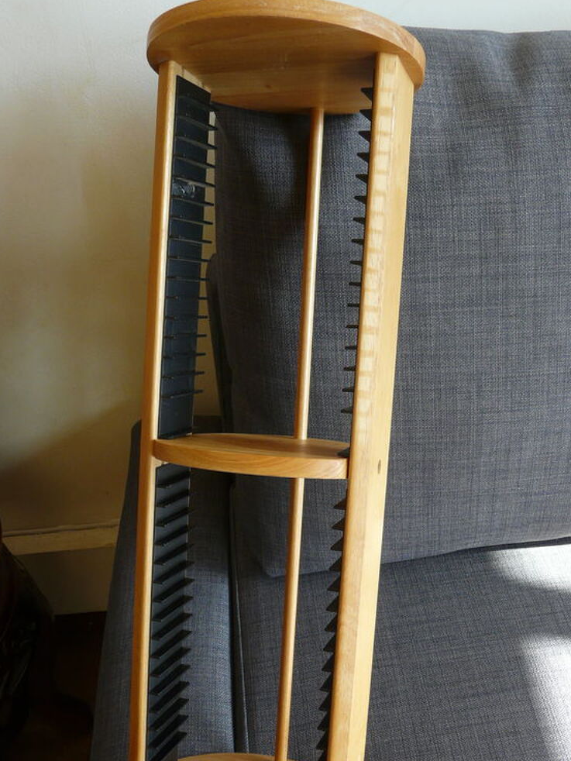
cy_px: 453
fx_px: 835
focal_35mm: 38
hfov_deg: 37.7
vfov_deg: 48.7
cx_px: 301
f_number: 2.8
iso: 100
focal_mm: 4.6
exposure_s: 1/80
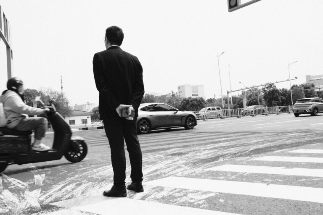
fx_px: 314
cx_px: 162
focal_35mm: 35
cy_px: 108
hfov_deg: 54.4
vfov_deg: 37.9
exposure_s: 1/250
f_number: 11
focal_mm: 23
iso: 400
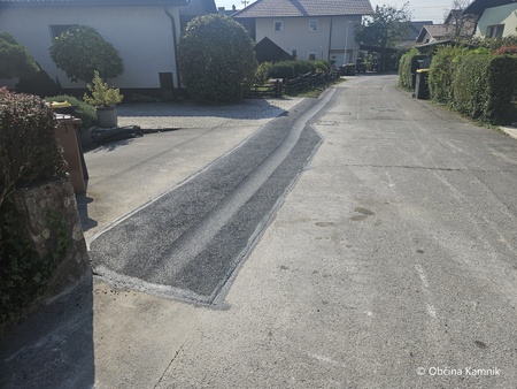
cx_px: 258
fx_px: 344
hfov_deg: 73.9
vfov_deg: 58.9
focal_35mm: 23
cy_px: 194
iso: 25
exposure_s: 1/2308
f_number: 1.8
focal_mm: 5.4
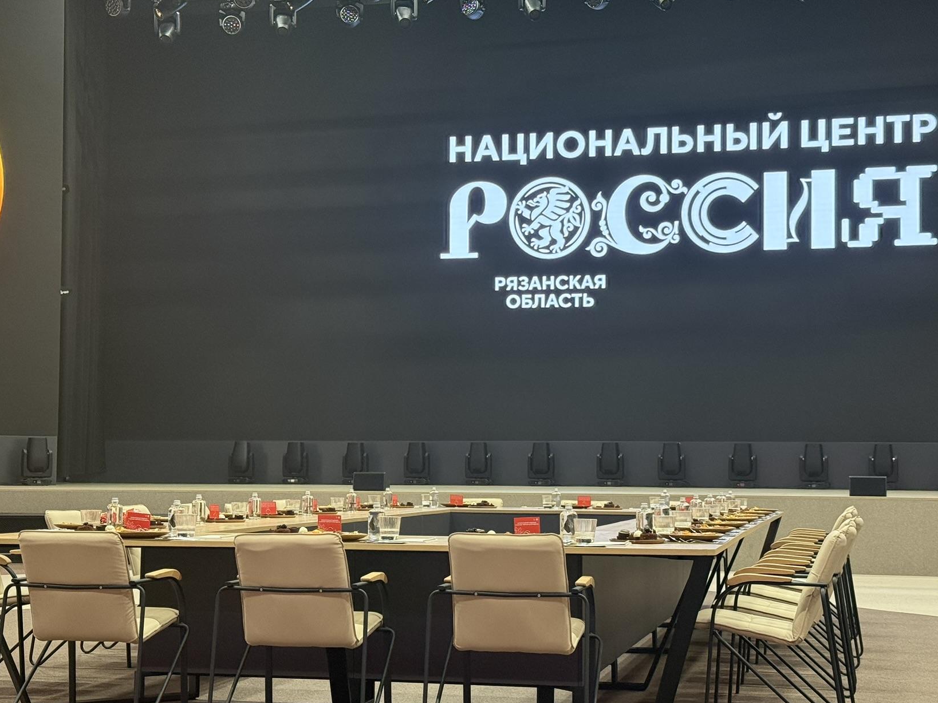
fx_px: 1626
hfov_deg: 32.2
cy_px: 384
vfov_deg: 24.4
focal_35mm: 60
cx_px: 457
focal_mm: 6.76
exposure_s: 1/60
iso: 250
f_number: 1.78
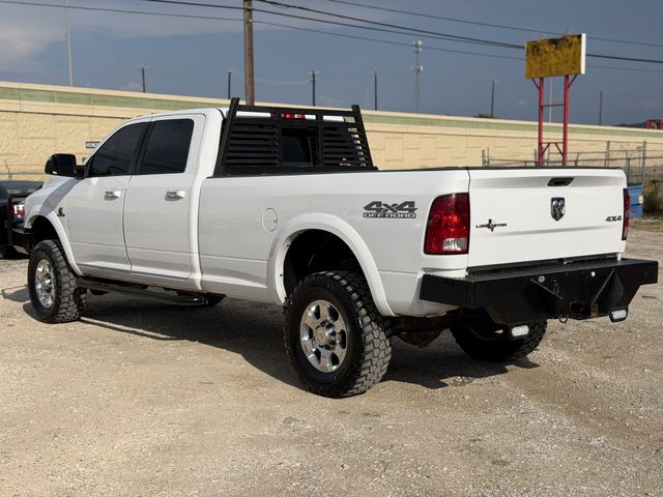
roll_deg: +0.5
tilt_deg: -6.5
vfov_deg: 30.3
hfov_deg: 39.7
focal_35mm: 48
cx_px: 332
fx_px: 919
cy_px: 248
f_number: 1.78
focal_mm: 6.76
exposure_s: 1/11364
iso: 80
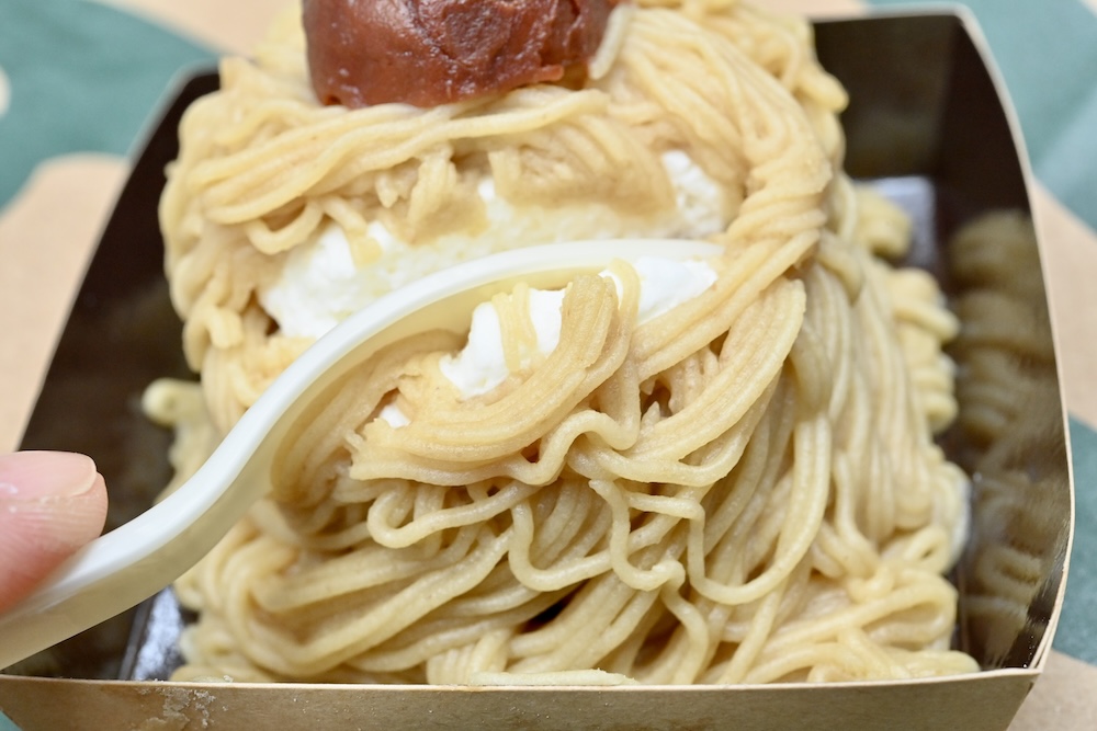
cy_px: 366
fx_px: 1828
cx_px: 548
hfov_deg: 33.4
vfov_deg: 22.6
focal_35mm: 60
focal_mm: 60
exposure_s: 1/160
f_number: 11
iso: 3200
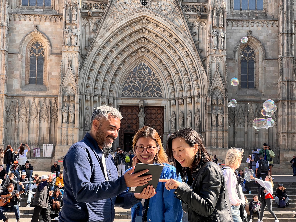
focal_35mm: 77
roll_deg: -0.7
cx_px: 148
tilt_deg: +5.6
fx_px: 658
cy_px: 111
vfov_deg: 19.1
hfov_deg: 25.3
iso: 32
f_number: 2.8
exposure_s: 1/135
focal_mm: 9
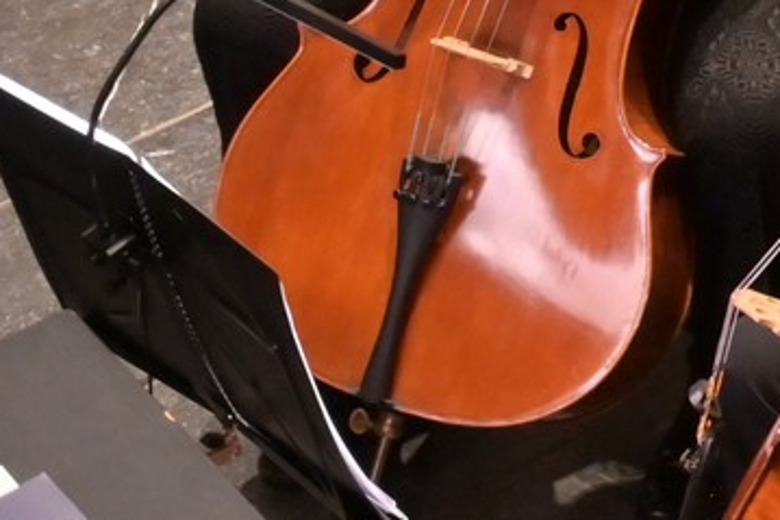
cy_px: -697
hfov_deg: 5.1
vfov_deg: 3.4
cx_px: 1695
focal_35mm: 399
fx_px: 8641
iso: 2800
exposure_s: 1/80
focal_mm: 70
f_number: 4
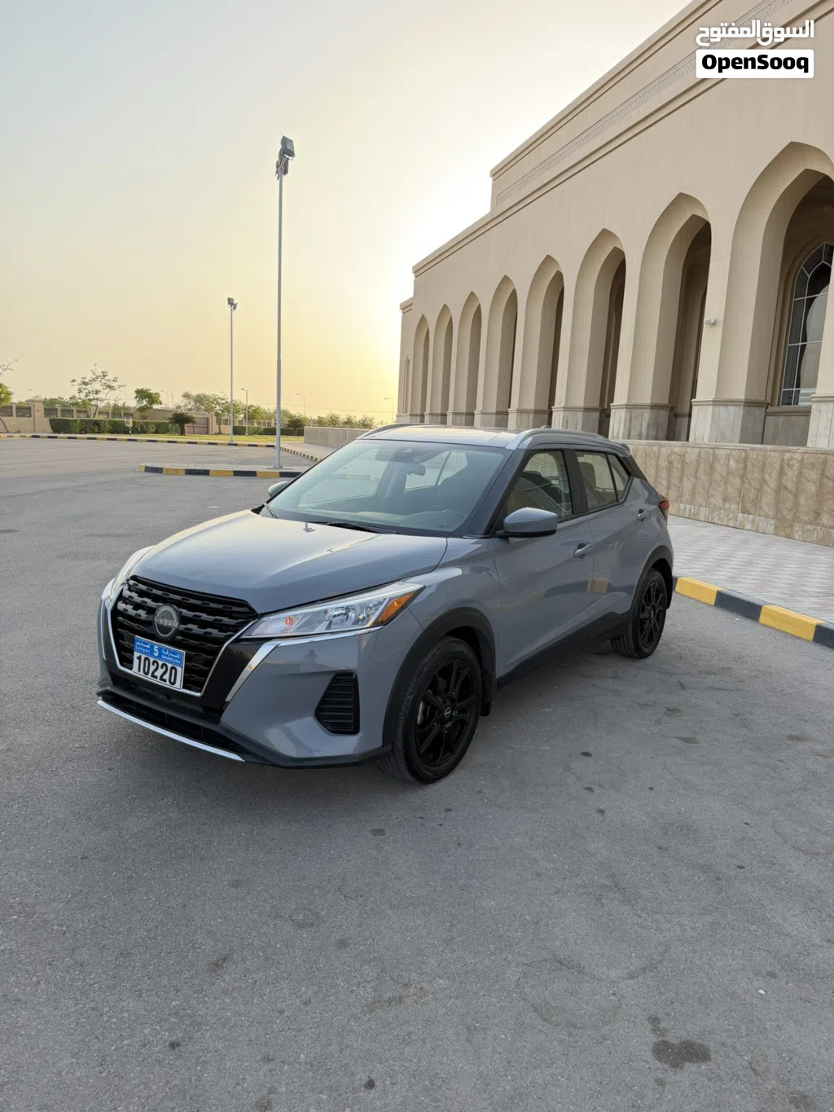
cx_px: 417
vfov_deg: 71.6
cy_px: 556
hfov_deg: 56.8
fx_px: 771
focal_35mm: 24
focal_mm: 6.76
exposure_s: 1/589
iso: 100
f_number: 1.78
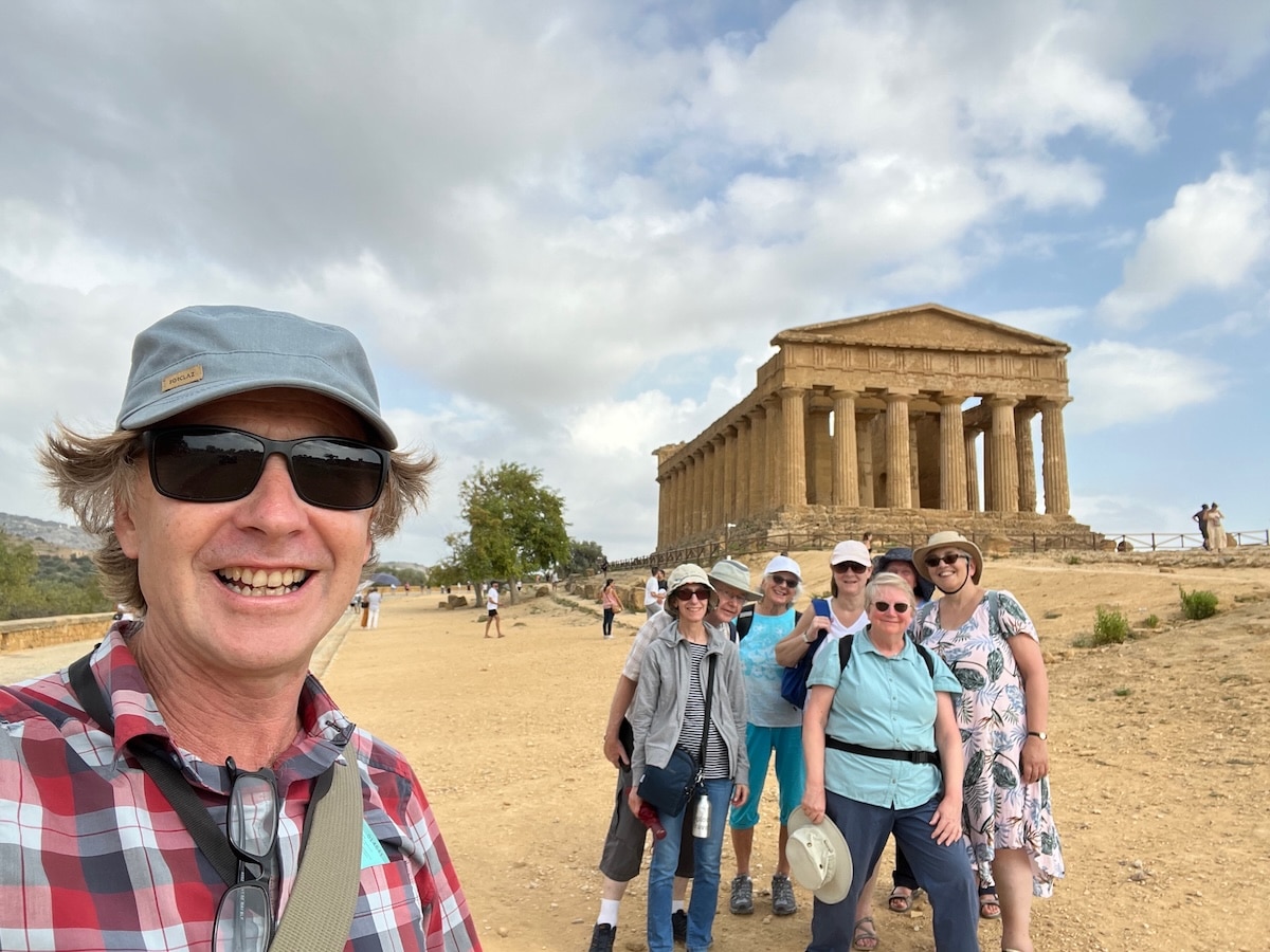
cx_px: 635
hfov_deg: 73.9
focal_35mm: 23
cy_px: 476
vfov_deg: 58.9
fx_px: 844
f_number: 2.2
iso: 32
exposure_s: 1/711
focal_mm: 2.71
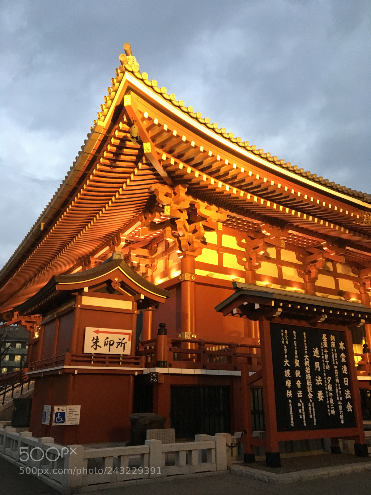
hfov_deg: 48.2
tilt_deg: +19.8
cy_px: 248
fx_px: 414
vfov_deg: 61.7
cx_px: 186
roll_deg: -0.2
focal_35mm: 29
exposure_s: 1/15
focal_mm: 4.15
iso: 200
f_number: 2.2
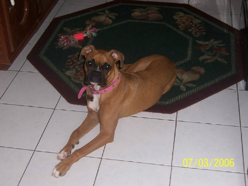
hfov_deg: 32.2
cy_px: 93
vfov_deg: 24.4
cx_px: 124
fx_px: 430
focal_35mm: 60
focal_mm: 10
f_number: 4
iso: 80
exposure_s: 1/90
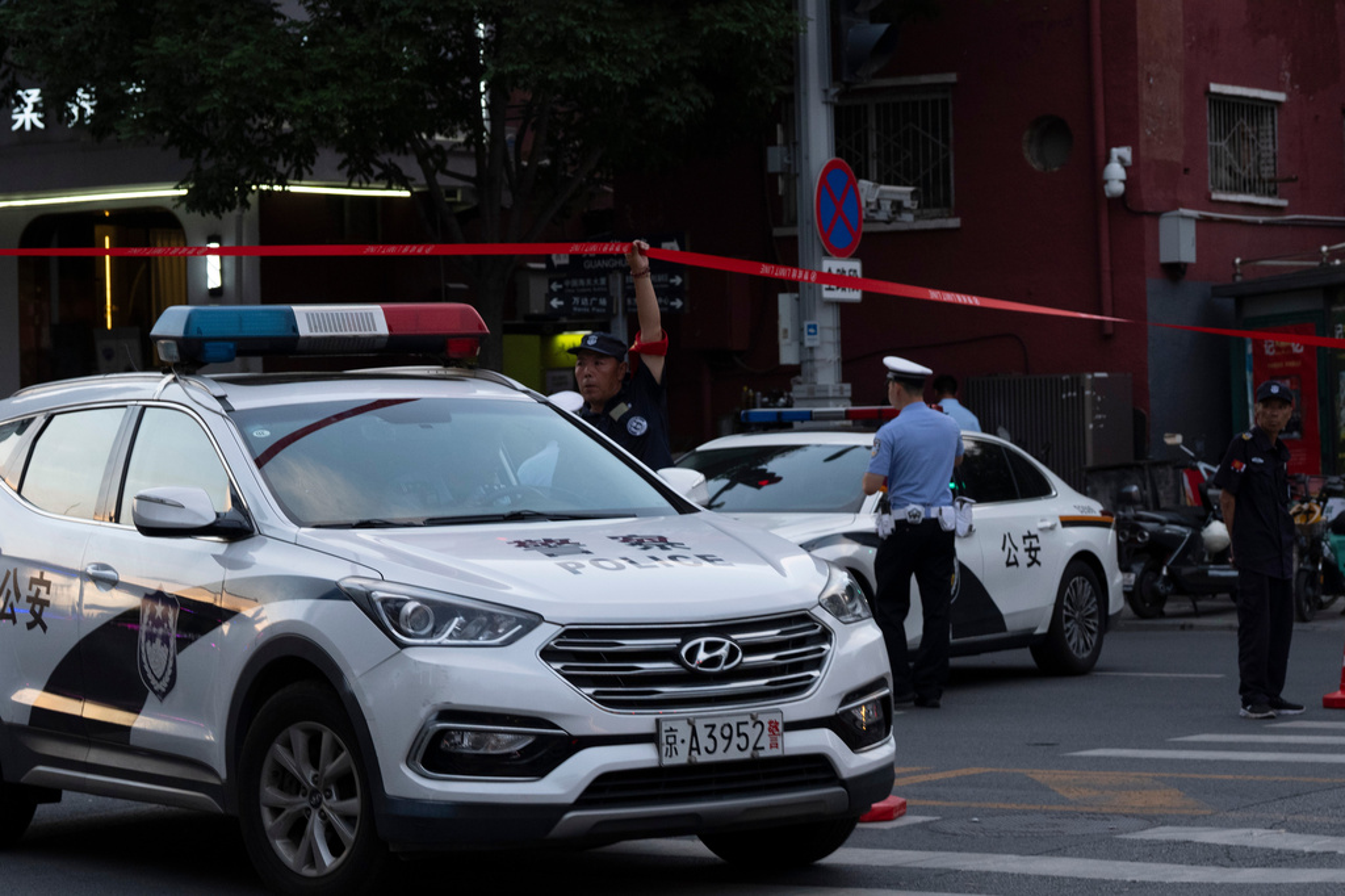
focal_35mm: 105
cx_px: 672
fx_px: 3921
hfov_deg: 19.5
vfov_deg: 13.0
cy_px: 448
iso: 1000
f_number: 5.6
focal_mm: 70
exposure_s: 1/160
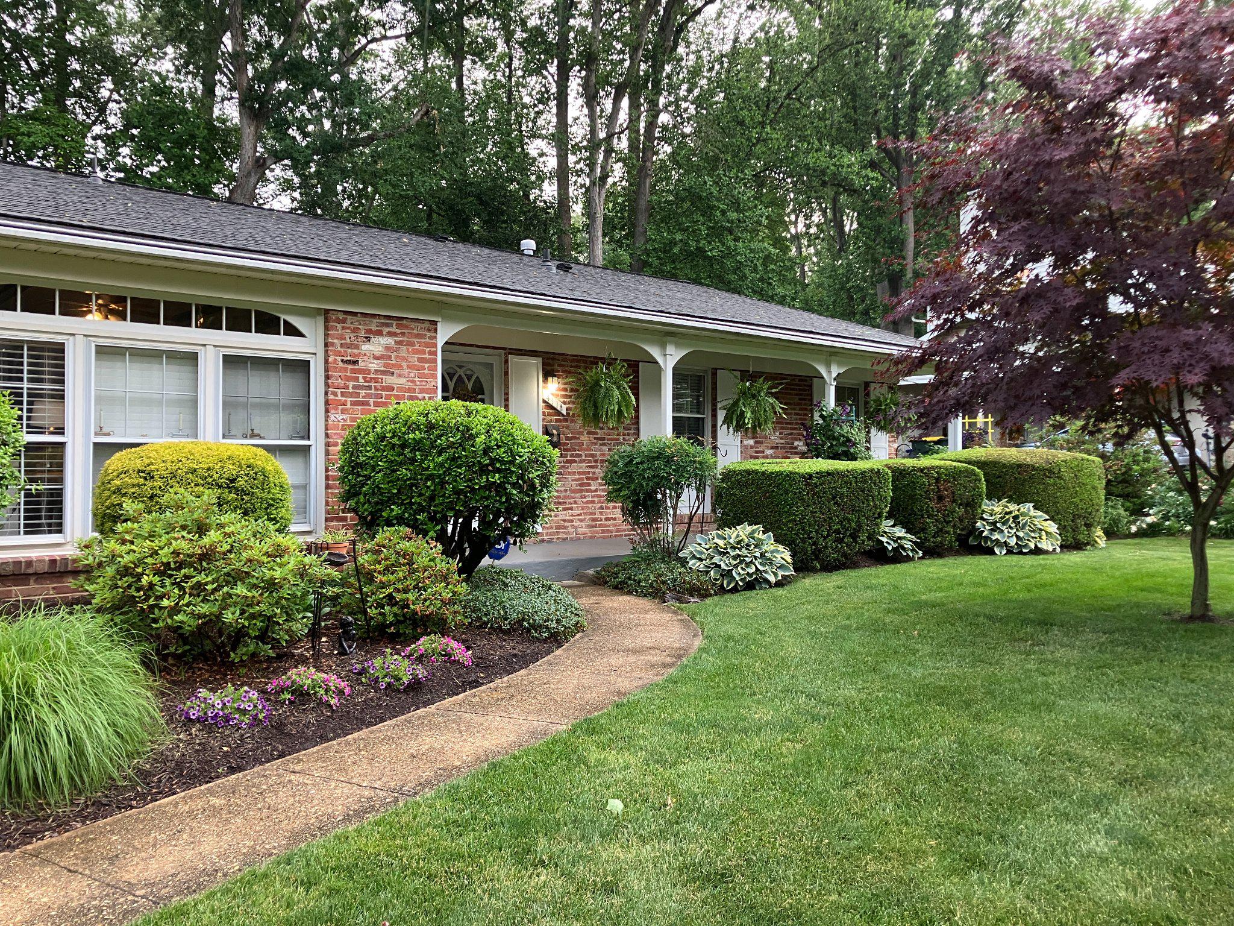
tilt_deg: +1.0
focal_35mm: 28
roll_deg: +0.5
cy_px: 463
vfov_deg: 49.7
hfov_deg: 63.4
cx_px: 617
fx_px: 998
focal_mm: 3.99
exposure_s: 1/60
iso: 100
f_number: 1.8
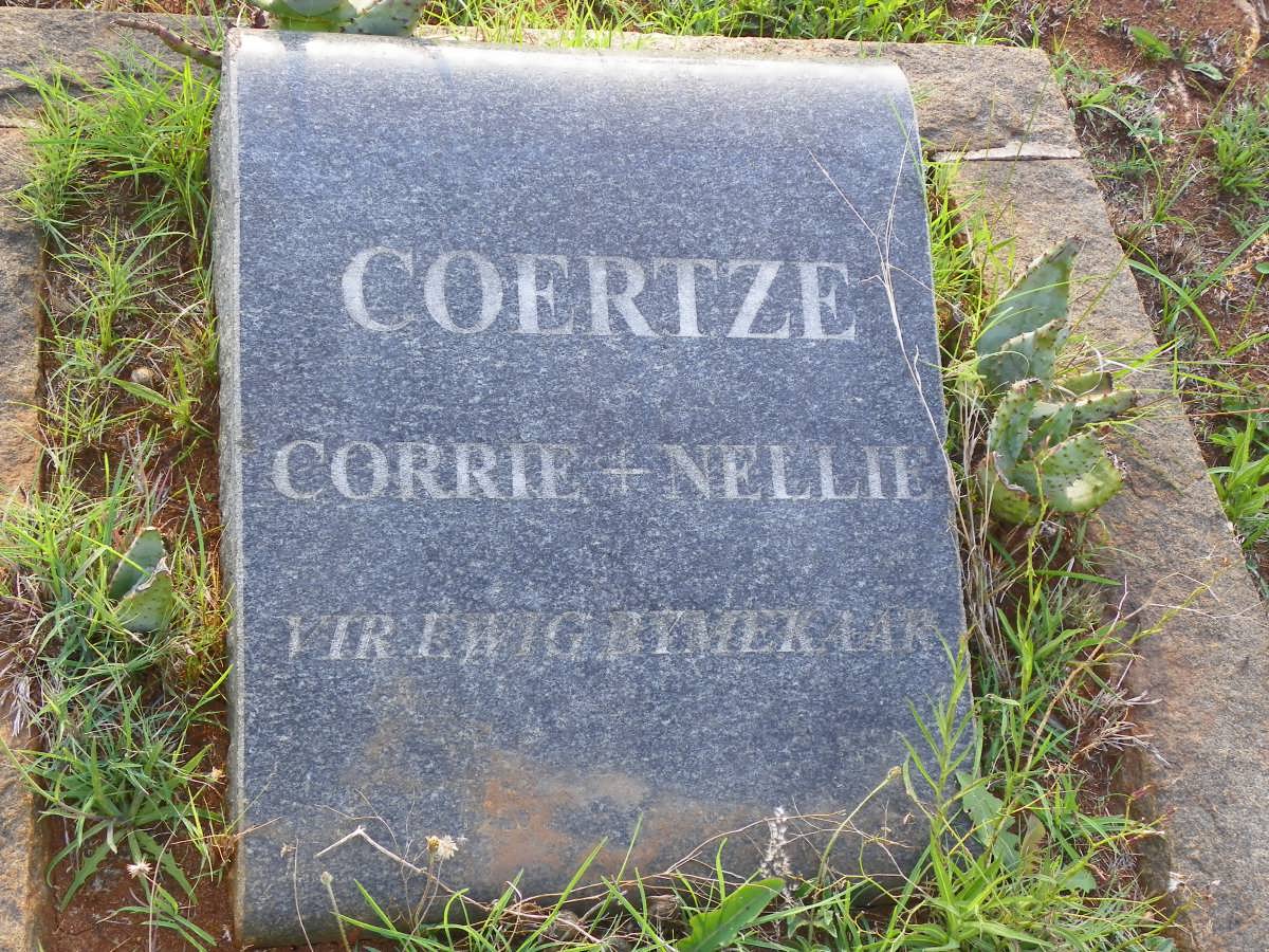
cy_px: 476
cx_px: 634
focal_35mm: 54
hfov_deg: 35.5
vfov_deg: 27.0
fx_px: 1980
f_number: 3.5
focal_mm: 9.6
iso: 64
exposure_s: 1/80
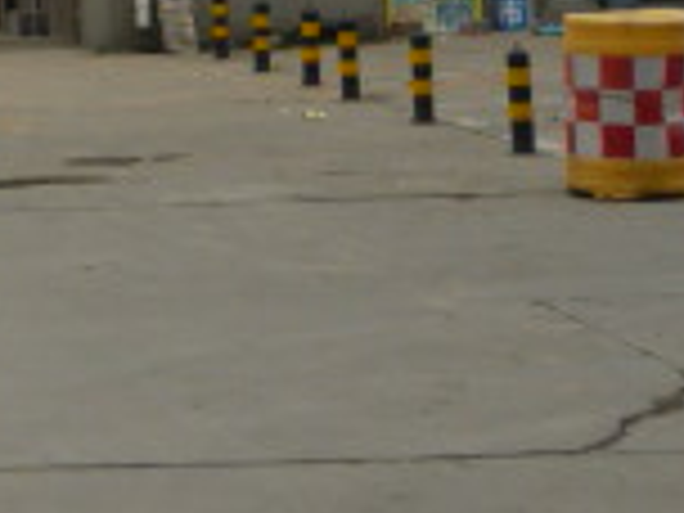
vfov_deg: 10.3
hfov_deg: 13.4
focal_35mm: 139
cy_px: -279
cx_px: -346
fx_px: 2747
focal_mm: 5.5
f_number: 8
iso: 100
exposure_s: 1/160
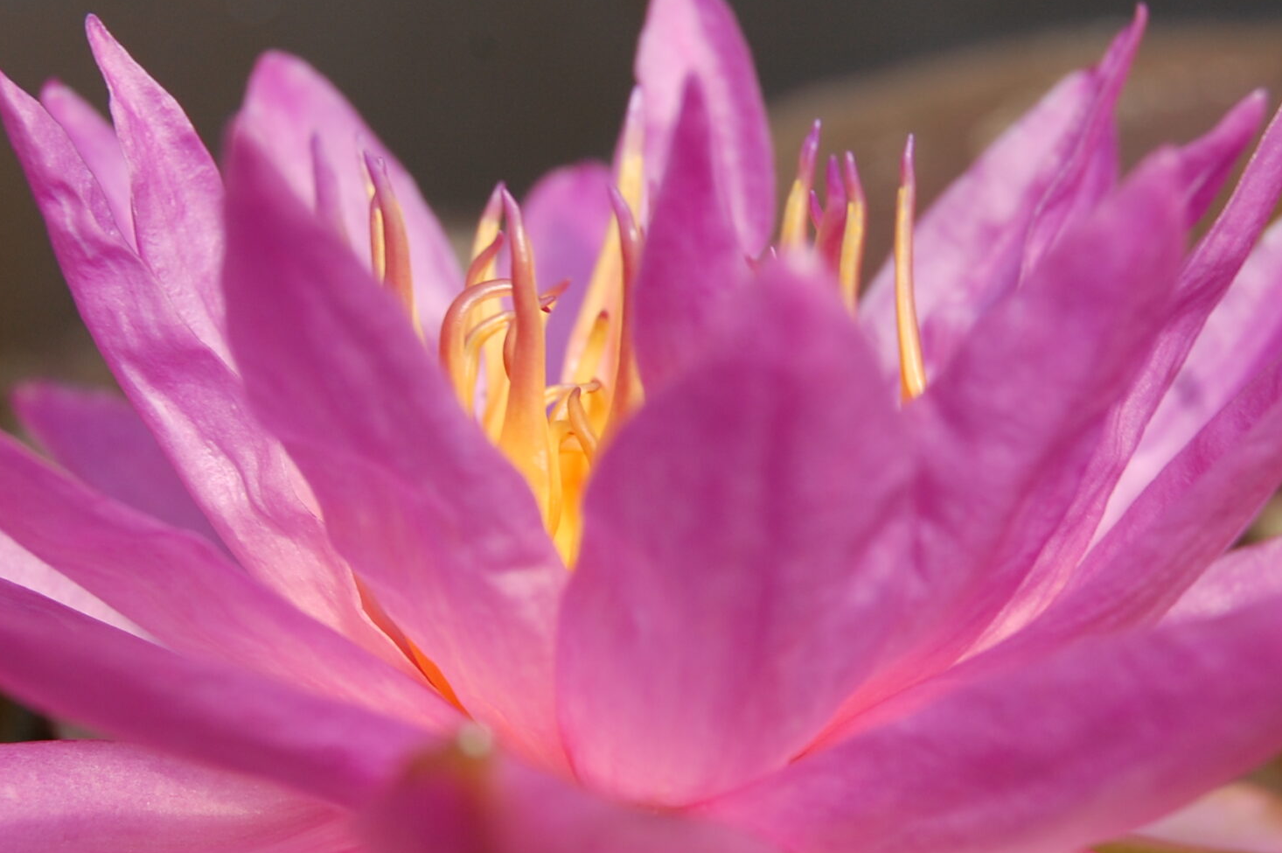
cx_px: 721
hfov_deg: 18.6
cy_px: 515
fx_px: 3914
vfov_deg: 12.4
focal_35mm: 110
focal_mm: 42
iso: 200
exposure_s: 1/320
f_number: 9
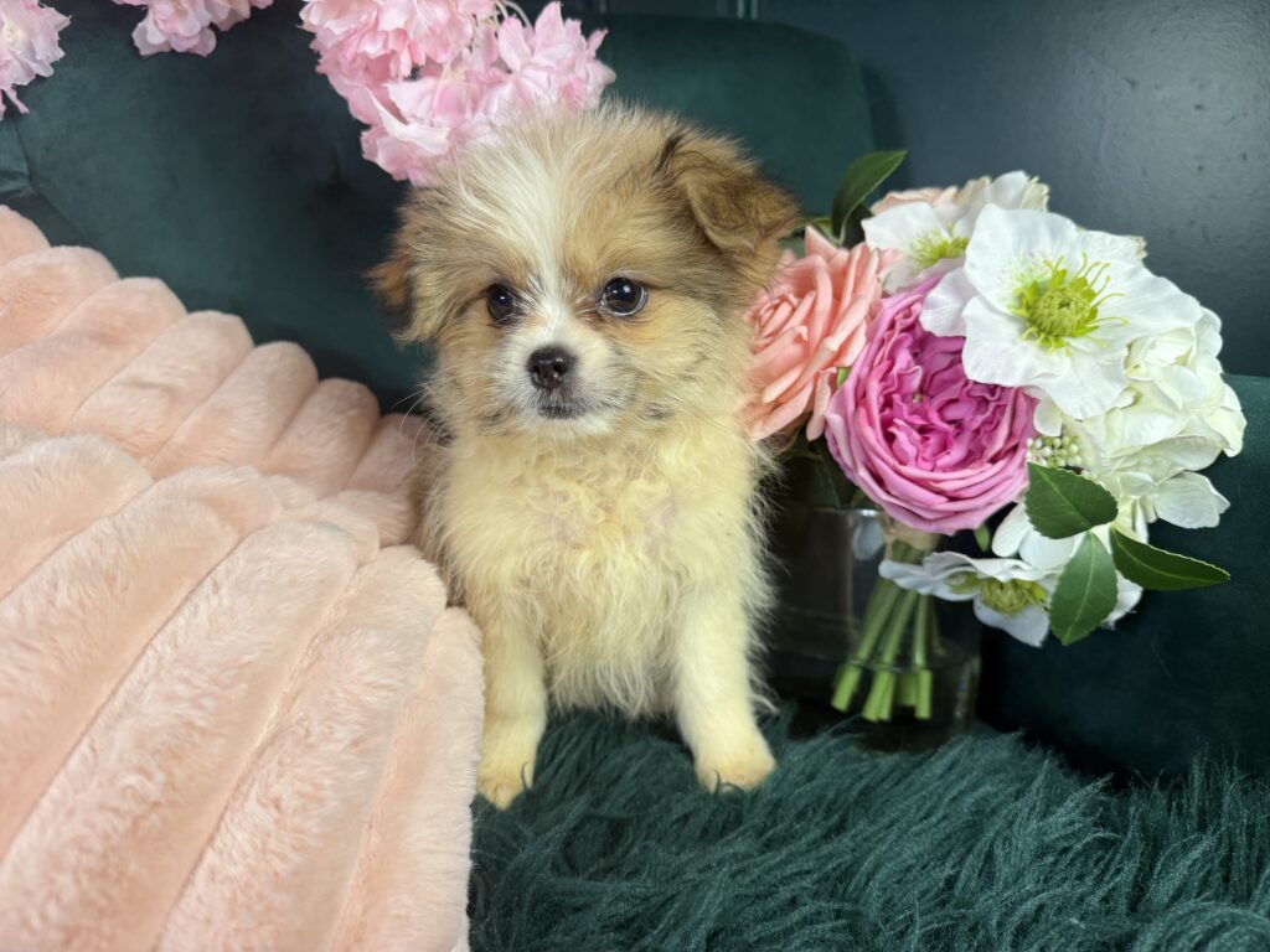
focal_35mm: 24
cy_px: 476
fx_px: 881
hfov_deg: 71.6
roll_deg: -0.3
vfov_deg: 56.8
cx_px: 635
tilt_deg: -11.1
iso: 100
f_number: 1.78
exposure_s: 1/120
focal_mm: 6.76
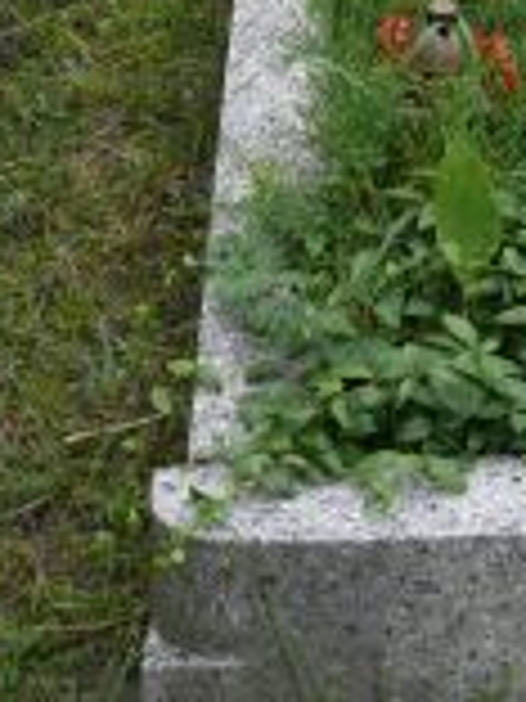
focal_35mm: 108
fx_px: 2188
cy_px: -270
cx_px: 683
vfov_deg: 16.9
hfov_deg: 13.2
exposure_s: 1/125
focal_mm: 7.4
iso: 100
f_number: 3.6
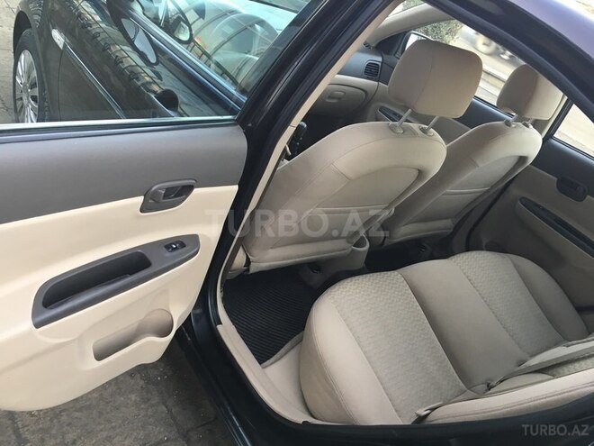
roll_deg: -20.1
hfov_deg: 61.7
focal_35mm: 29
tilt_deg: -32.2
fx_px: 498
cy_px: 223
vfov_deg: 48.2
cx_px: 297
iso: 25
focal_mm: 4.15
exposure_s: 1/33
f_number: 2.2
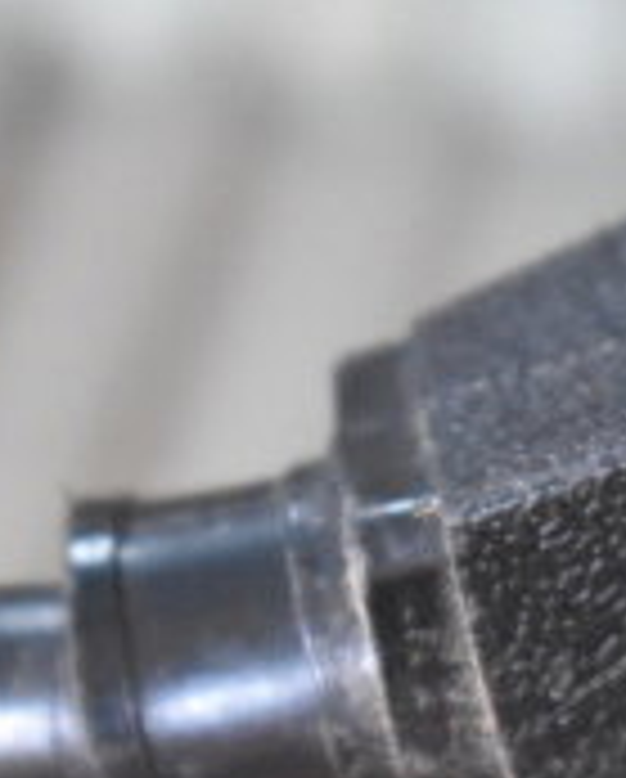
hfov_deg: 5.6
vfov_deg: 7.1
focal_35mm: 273
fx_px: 6298
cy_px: 641
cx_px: 1027
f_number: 5.6
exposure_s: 1/100
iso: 6400
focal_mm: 55
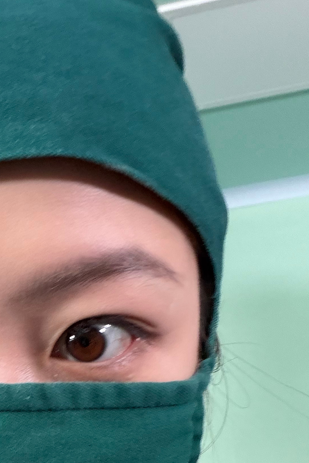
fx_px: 759
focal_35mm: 59
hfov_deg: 22.3
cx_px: 14
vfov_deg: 32.5
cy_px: 405
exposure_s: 1/59
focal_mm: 2.71
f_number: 1.9
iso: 200
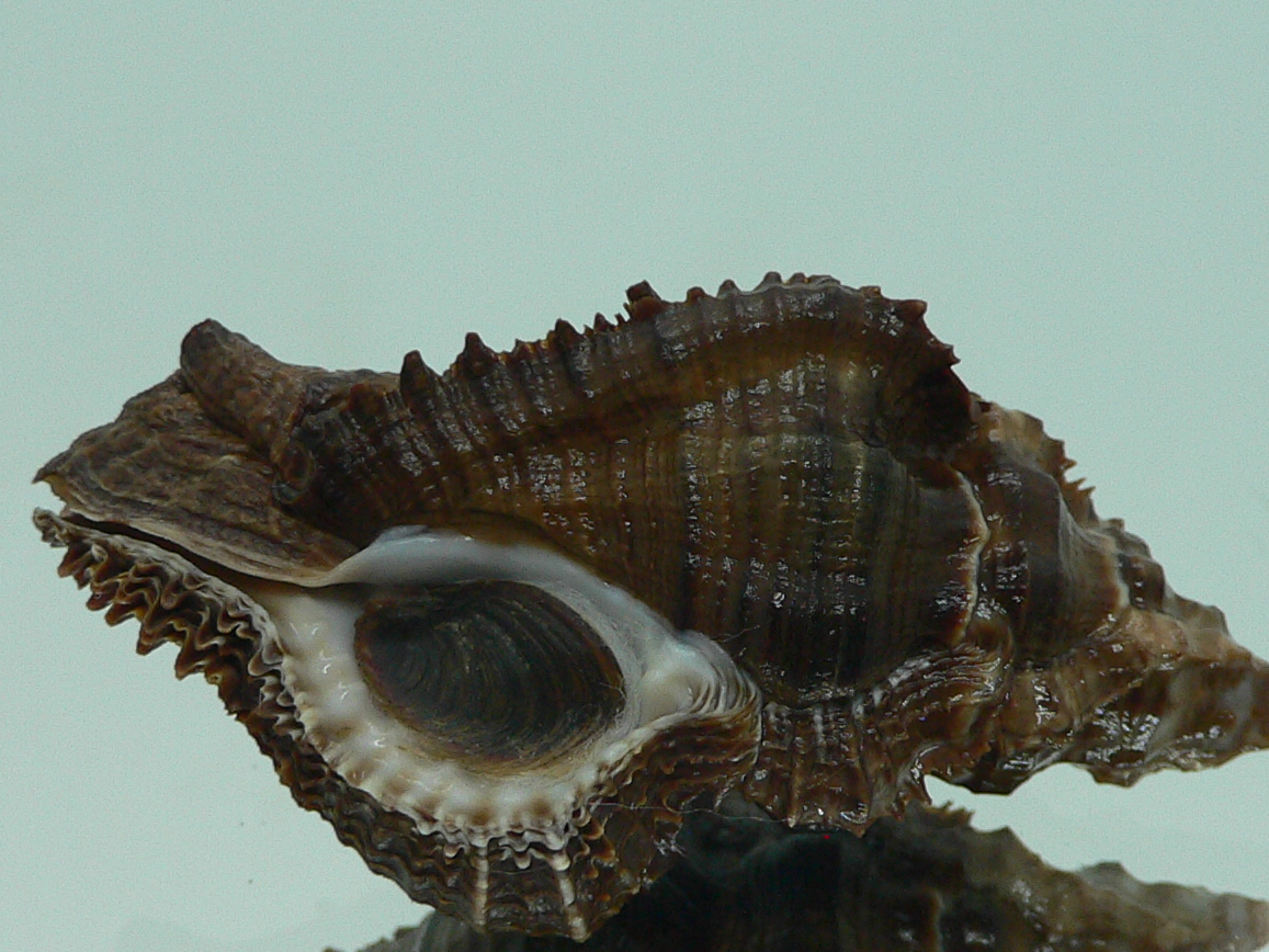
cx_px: 703
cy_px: 673
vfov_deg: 23.9
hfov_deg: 31.7
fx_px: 2236
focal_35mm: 61
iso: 100
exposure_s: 1/60
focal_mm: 4.6
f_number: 2.8
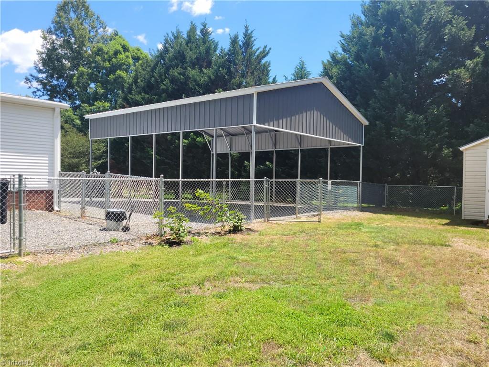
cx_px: 244
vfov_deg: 53.1
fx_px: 367
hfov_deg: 67.3
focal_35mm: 26
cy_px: 184
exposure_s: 1/1111
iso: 40
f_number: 1.8
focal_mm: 5.4
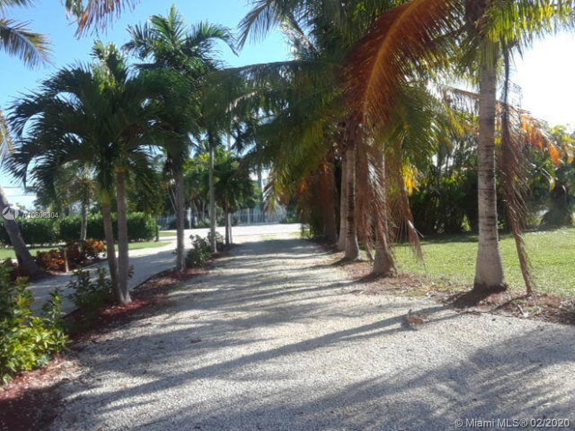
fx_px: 498
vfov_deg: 46.8
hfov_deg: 60.0
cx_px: 288
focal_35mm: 30
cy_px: 216
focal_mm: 2.47
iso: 40
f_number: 1.9
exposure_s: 1/644
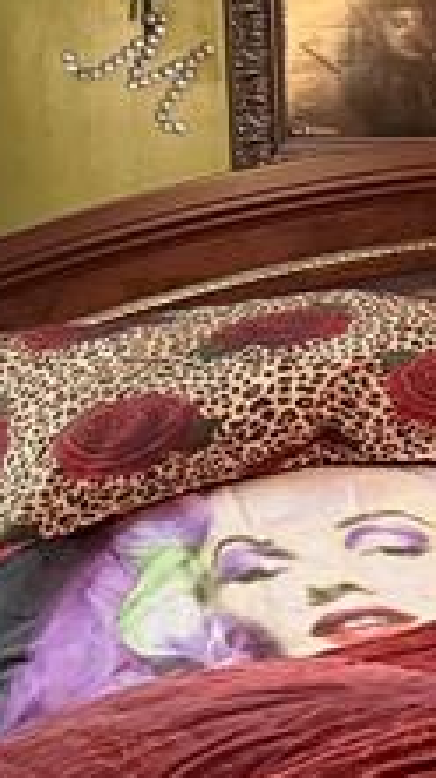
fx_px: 2492
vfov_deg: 17.7
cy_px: 250
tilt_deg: +0.3
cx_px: 1076
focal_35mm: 121
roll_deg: +1.8
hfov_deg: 9.0
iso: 1000
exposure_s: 1/30
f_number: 1.78
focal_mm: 6.76
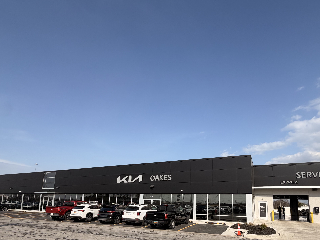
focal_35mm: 21
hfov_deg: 78.7
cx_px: 176
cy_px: 176
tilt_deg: +6.6
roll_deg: -1.1
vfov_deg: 60.5
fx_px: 194
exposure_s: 1/955
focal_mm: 2.22
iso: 20
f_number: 2.2
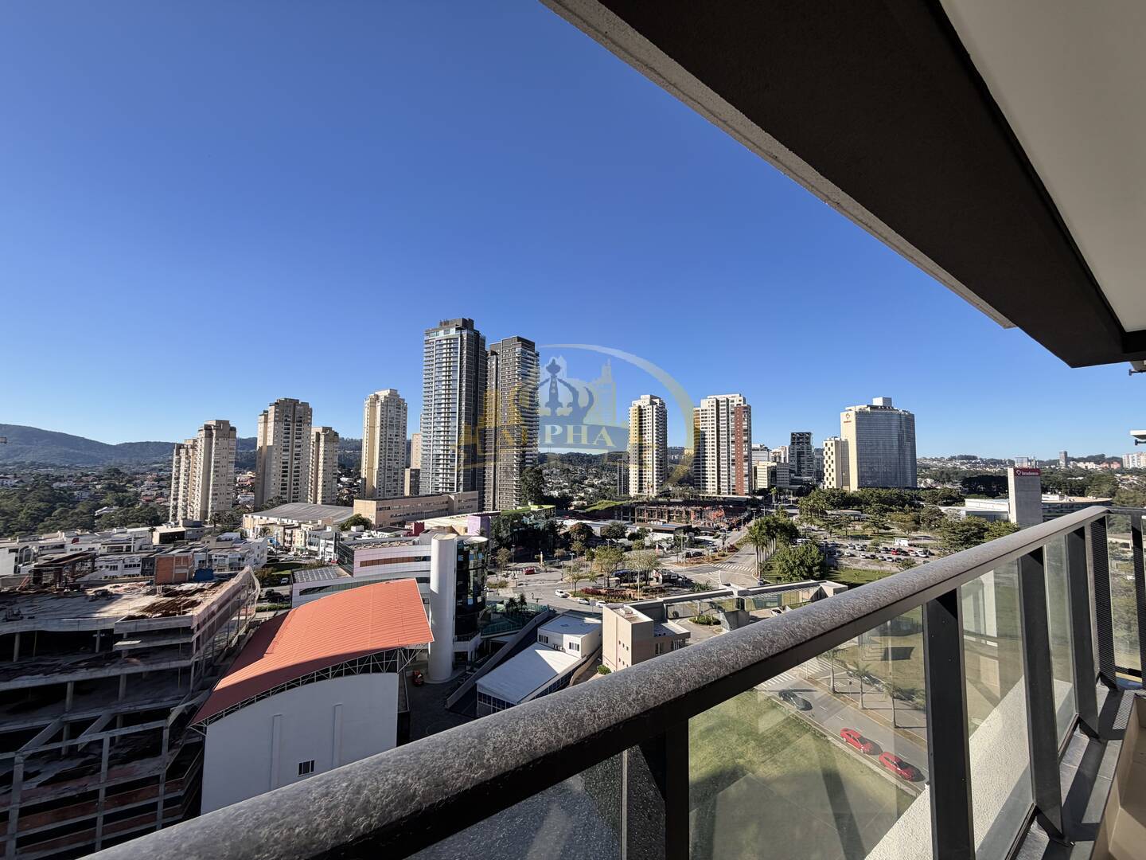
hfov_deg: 102.1
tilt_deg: +4.9
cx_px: 573
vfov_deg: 85.7
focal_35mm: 14
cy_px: 430
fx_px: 463
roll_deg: +0.1
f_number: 2.2
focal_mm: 2.22
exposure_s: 1/770
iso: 25
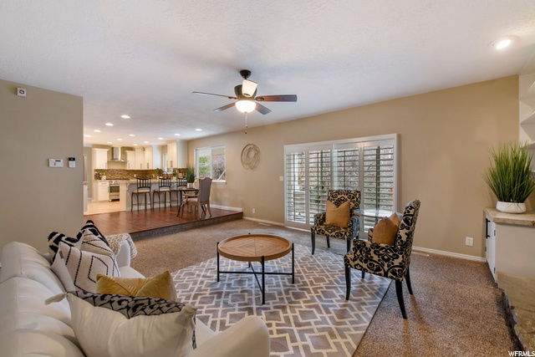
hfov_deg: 100.4
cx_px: 268
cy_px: 178
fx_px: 223
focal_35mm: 15
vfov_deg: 77.4
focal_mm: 15
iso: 200
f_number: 10
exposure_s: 1
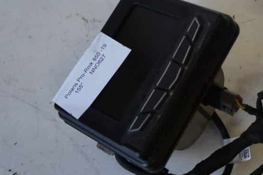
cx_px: 231
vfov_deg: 24.6
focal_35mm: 55
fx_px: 402
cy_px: 83
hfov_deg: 34.4
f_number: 3.5
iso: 200
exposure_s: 1/60
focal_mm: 20
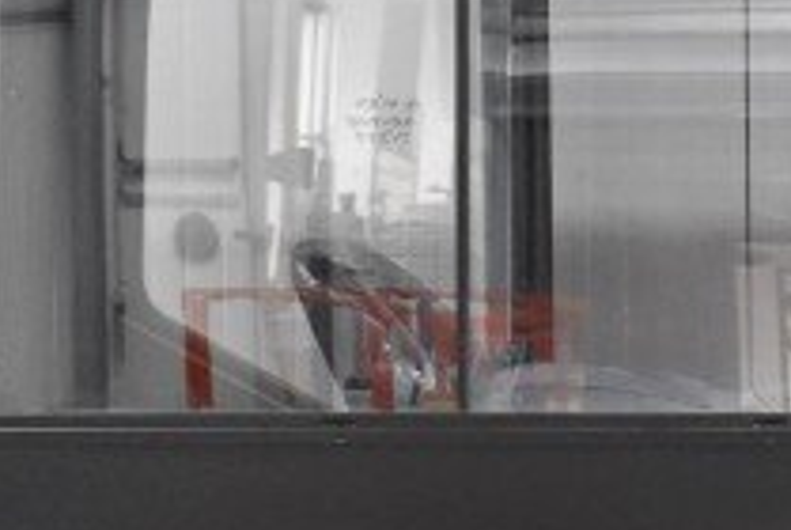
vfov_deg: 8.0
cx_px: 901
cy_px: 458
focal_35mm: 172
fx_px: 3784
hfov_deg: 11.7
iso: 1600
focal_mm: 20
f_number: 4.5
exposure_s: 1/30
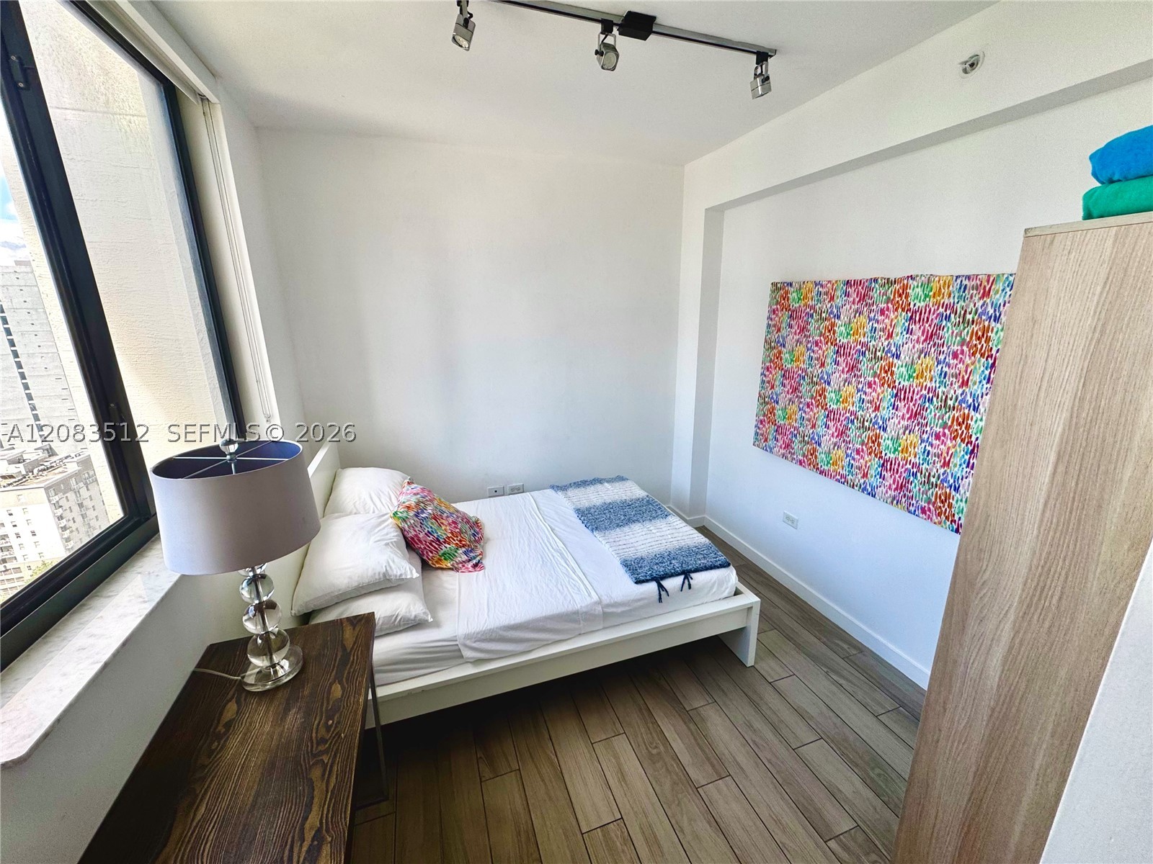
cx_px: 576
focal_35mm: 14
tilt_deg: -15.9
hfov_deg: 102.1
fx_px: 466
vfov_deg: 85.7
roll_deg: +0.3
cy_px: 432
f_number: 2.2
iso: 50
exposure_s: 1/99
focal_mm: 2.22
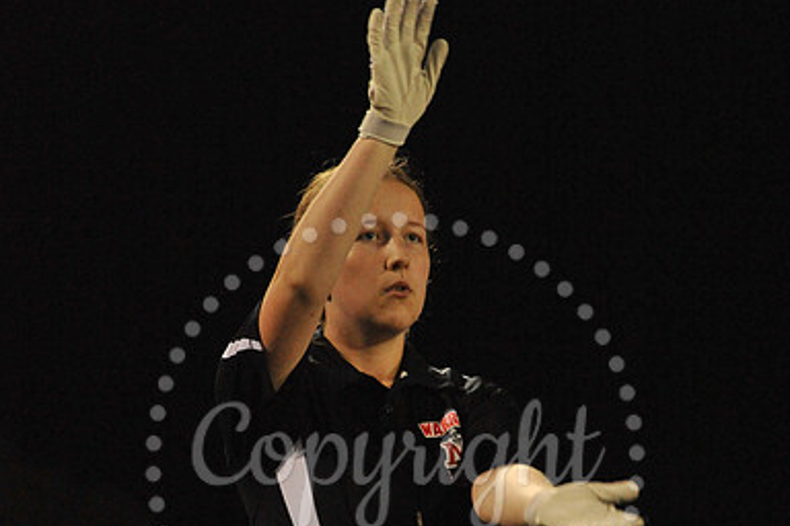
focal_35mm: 302
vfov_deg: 4.5
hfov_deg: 6.8
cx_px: 395
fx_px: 6627
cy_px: 458
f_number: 5.6
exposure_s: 1/200
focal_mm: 200
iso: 6400
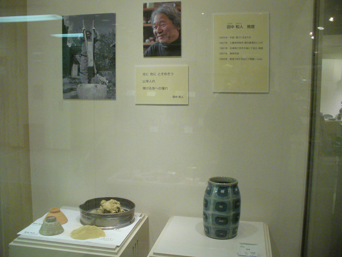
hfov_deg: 50.1
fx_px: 366
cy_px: 128
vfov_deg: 38.7
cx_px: 171
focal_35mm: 37
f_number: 2.8
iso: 400
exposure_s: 1/200
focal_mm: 6.1
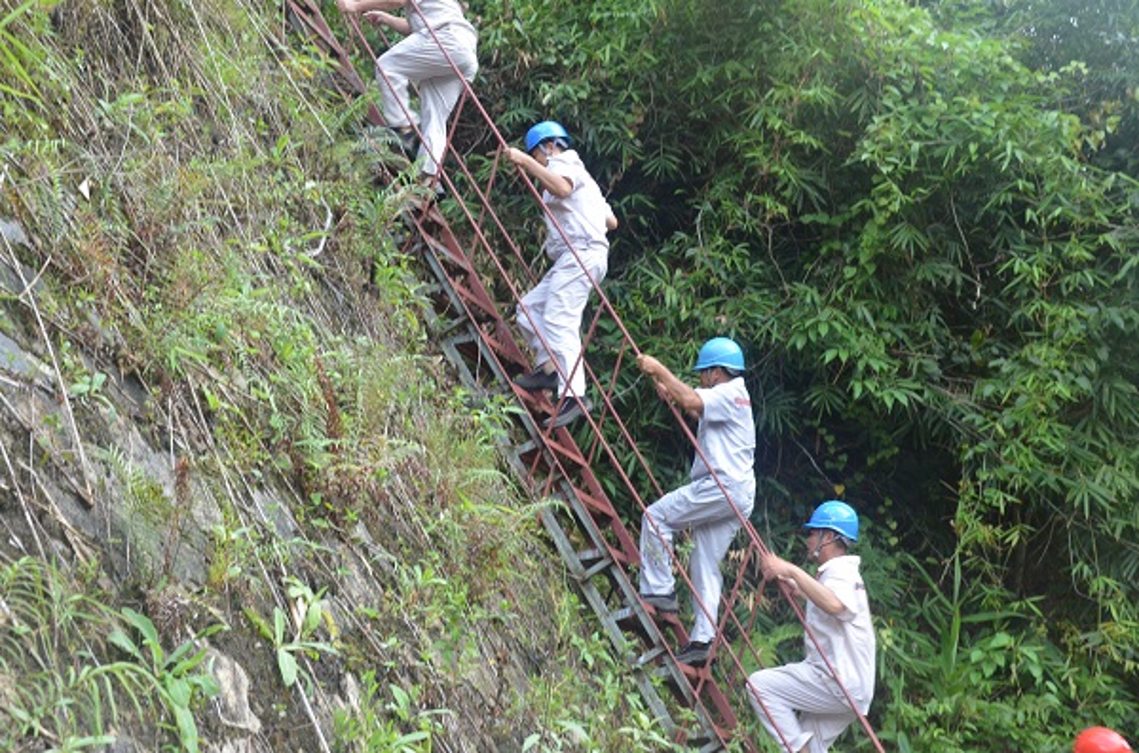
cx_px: 570
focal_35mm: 52
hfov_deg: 37.9
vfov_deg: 25.6
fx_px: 1657
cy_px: 376
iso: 400
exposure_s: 1/60
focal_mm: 35
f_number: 8
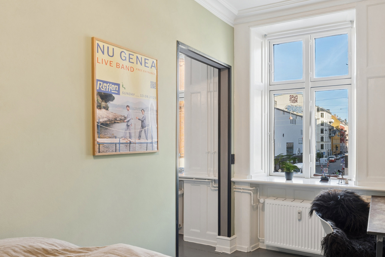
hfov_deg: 65.1
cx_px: 263
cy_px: 151
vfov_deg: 47.6
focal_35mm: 27
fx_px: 290
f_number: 8
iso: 200
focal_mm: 12.5
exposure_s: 1/10
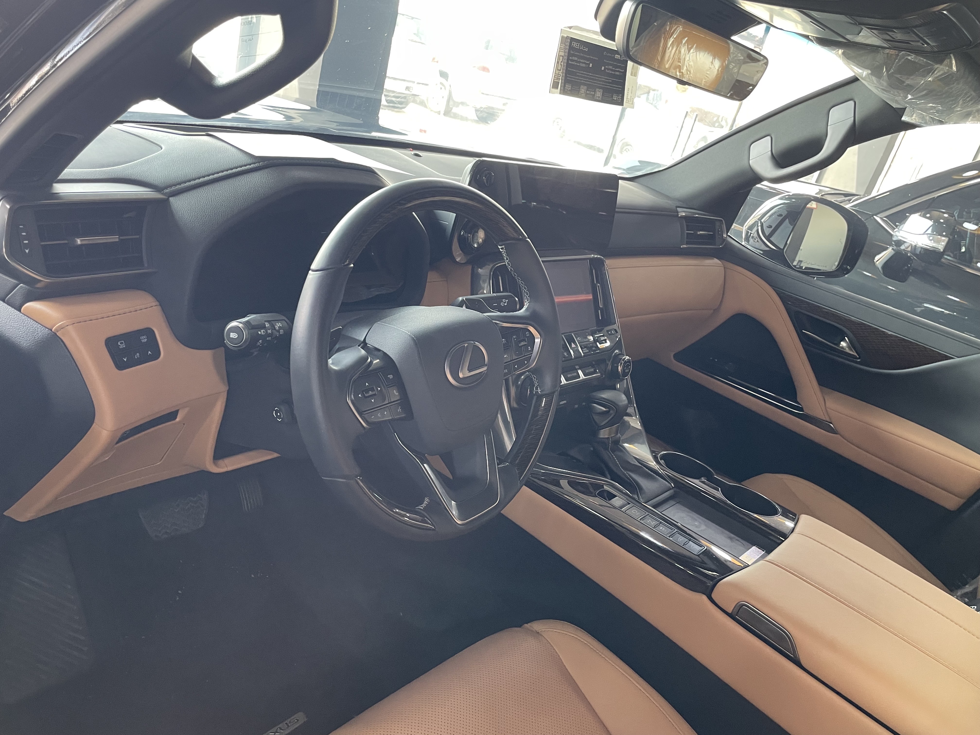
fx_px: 736
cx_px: 490
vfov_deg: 53.1
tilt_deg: -22.1
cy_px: 368
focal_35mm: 26
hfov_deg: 67.3
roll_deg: -16.3
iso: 125
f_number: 1.6
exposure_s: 1/76
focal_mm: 4.2
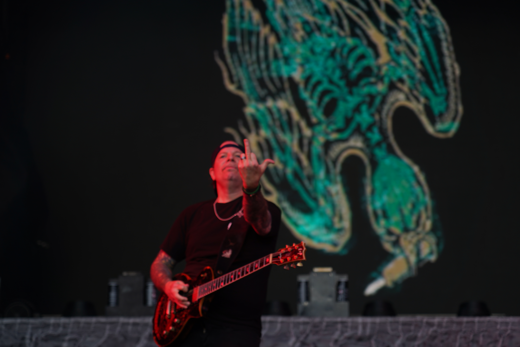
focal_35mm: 105
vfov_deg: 13.0
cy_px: 174
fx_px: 1517
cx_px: 260
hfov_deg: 19.5
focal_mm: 105
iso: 100
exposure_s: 1/125
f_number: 4
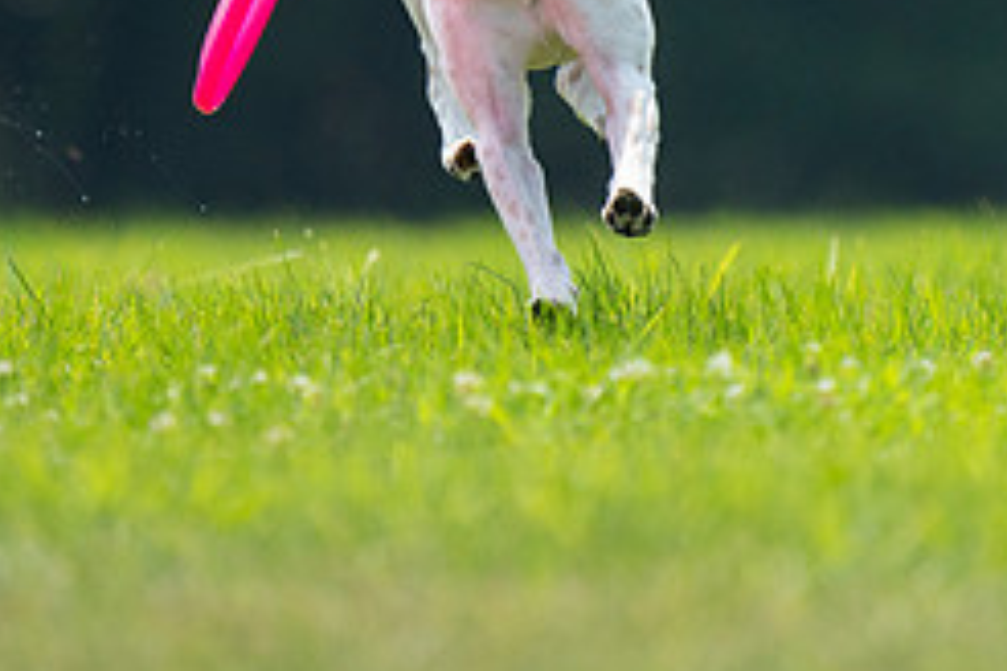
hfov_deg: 1.5
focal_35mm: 1416
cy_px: -92
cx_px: 520
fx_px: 39606
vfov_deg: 1.0
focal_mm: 600
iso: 2000
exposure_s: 1/4000
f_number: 6.3
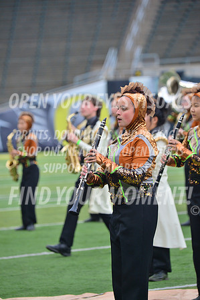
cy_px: 150
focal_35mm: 240
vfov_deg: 8.6
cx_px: 100
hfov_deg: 5.7
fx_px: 2004
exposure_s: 1/400
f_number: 5.6
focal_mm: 240
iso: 400
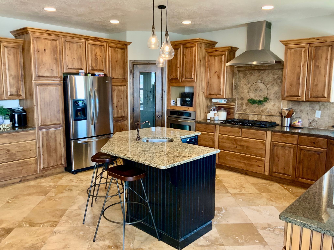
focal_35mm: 29
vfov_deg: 48.2
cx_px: 167
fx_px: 280
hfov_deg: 61.7
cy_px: 125
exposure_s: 1/60
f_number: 1.8
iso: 125
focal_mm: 3
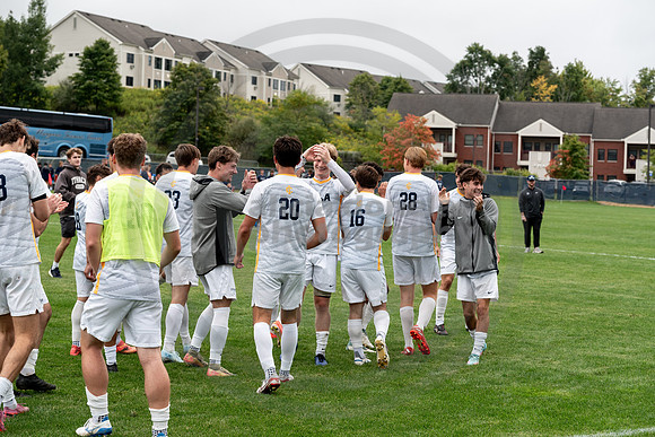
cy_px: 219
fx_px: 1286
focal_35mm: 71
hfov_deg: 28.6
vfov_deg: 19.3
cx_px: 328
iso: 320
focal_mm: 70
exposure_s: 1/400
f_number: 5
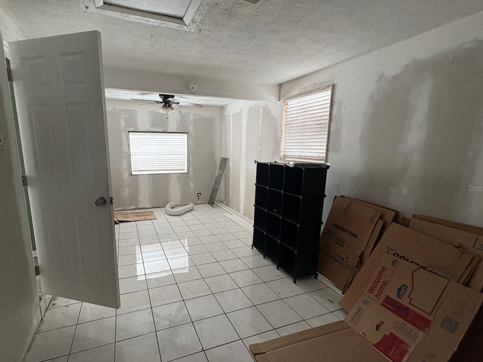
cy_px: 188
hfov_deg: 90.5
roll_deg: -0.9
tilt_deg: -10.5
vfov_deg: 74.7
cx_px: 210
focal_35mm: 17
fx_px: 237
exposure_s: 1/60
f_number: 2.2
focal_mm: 2.22
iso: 400
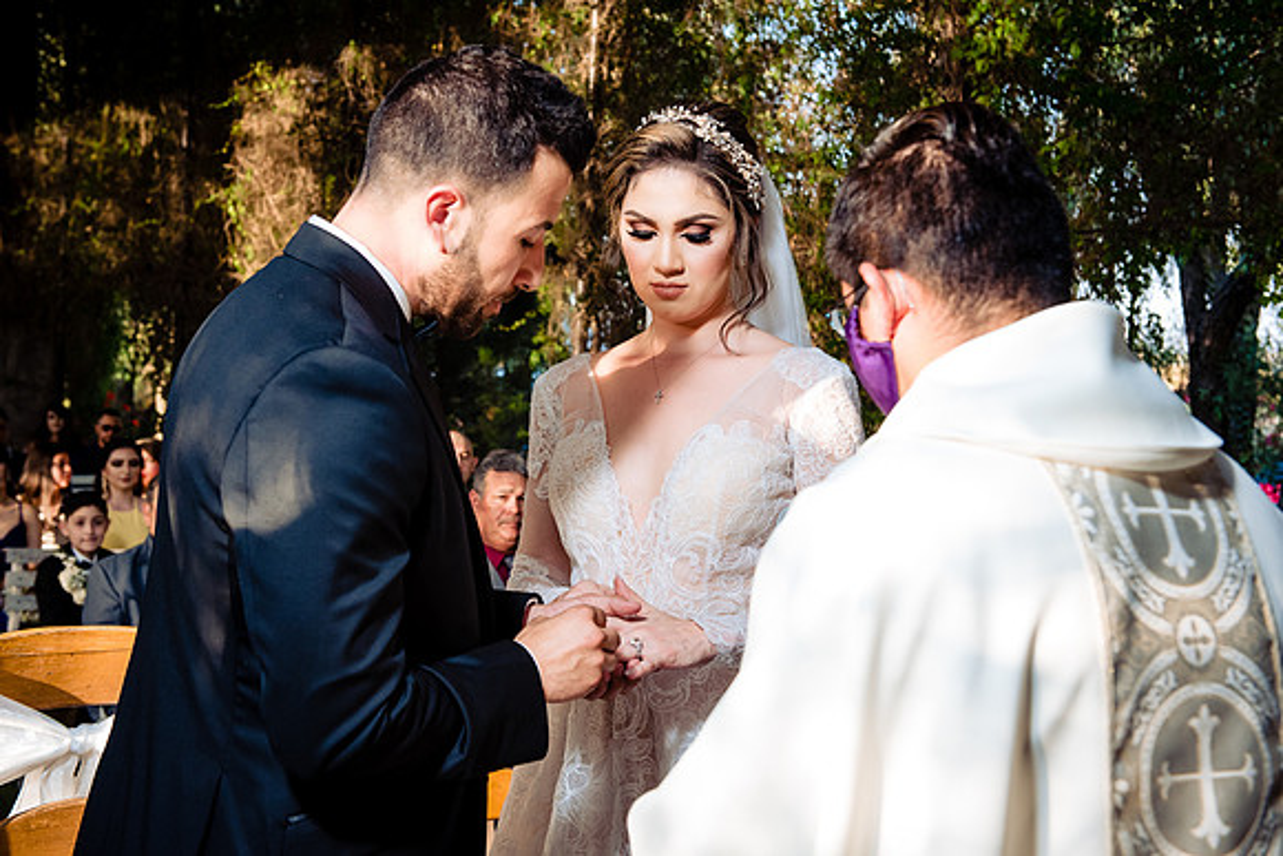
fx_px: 1908
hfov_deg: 37.2
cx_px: 605
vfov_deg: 25.3
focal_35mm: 54
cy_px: 385
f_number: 5.6
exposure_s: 1/200
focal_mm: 48
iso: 800
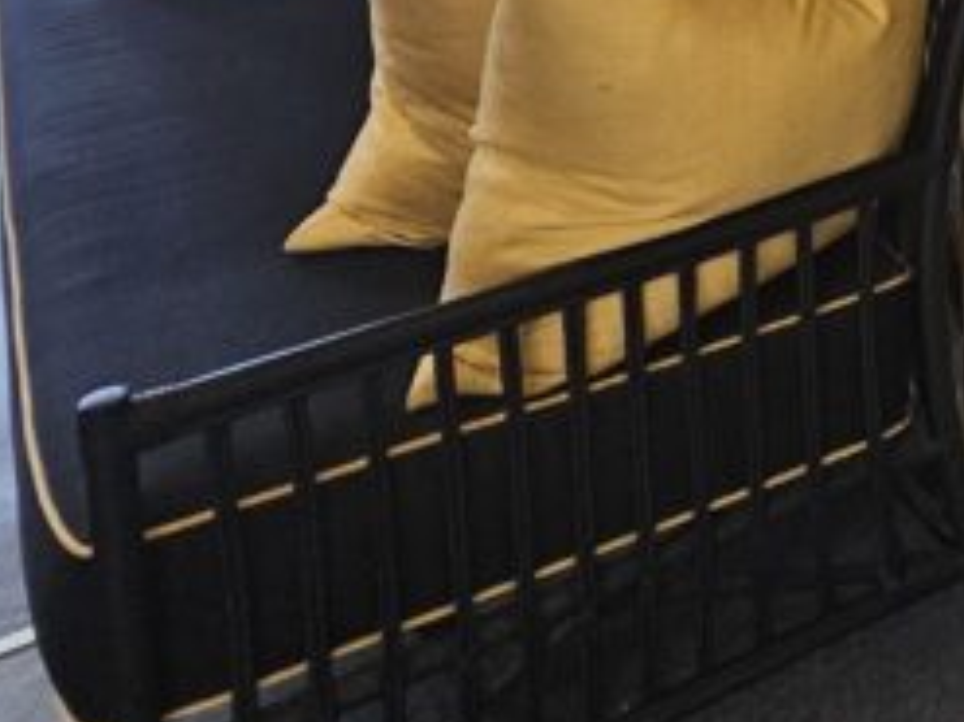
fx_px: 1503
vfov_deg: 21.7
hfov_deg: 26.7
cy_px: -414
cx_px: 1409
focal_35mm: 54
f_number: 2.2
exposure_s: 1/33
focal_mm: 2.2
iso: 500
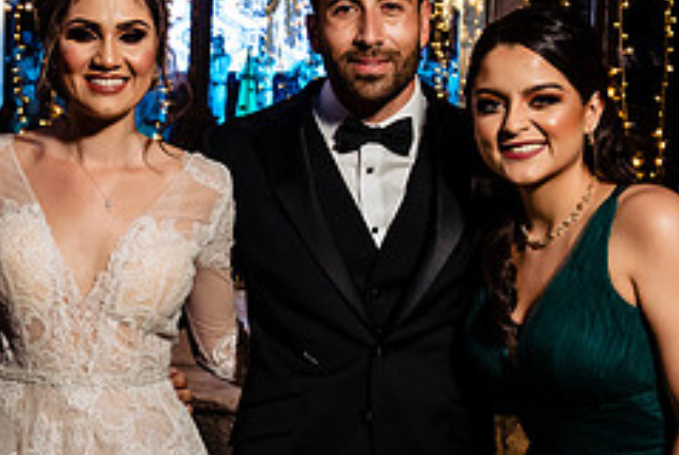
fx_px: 1832
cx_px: 134
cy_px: 269
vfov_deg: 14.1
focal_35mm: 97
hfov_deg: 20.8
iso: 1600
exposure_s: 1/50
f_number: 6.3
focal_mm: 40
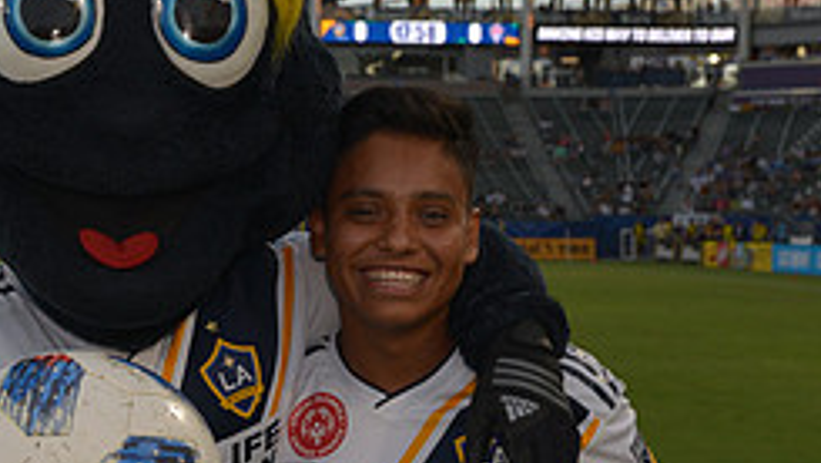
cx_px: 268
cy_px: 307
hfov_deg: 29.1
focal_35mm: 72
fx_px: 1568
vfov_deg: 16.7
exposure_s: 1/400
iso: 400
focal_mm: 29
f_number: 6.3
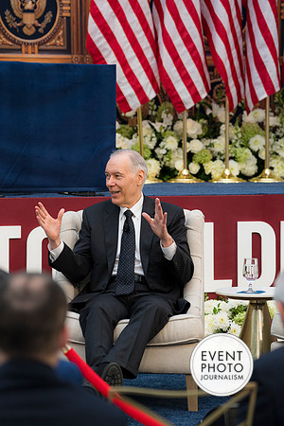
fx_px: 1704
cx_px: 142
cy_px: 213
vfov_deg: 14.3
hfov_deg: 9.5
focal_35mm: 144
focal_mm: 96
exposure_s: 1/320
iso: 280
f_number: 2.8
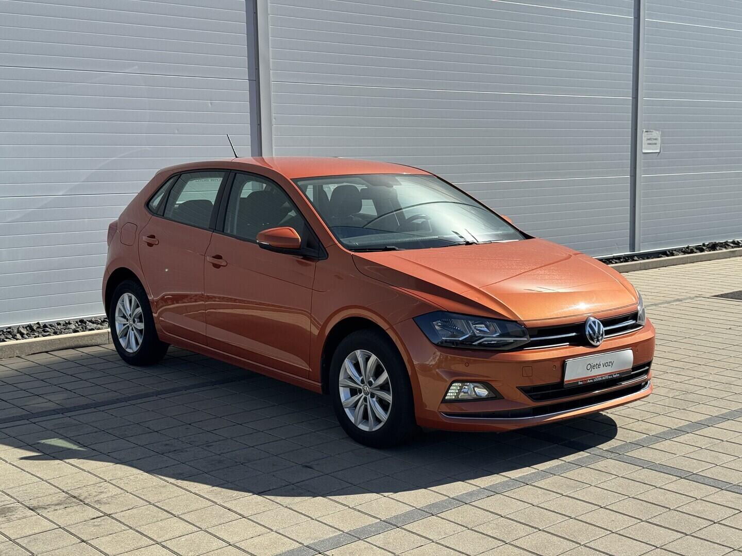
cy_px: 278
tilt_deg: -6.4
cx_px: 371
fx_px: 1029
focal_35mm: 48
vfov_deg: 30.3
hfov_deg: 39.7
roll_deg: +1.1
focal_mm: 6.76
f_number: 1.78
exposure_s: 1/3817
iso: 64
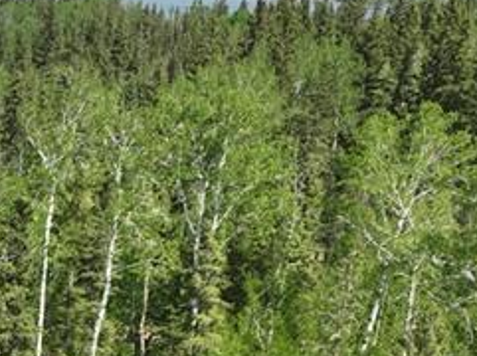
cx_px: -269
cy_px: 601
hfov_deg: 17.1
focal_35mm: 102
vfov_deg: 13.3
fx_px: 1403
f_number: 2.8
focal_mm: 12.29
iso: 100
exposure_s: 1/1250
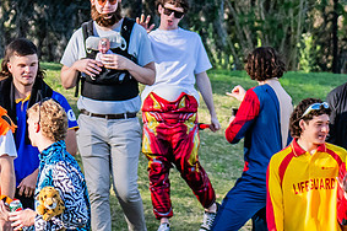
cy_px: 101
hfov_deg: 2.8
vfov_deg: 1.9
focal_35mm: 739
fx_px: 7115
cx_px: -129
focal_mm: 170
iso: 800
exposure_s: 1/1600
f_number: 5.6
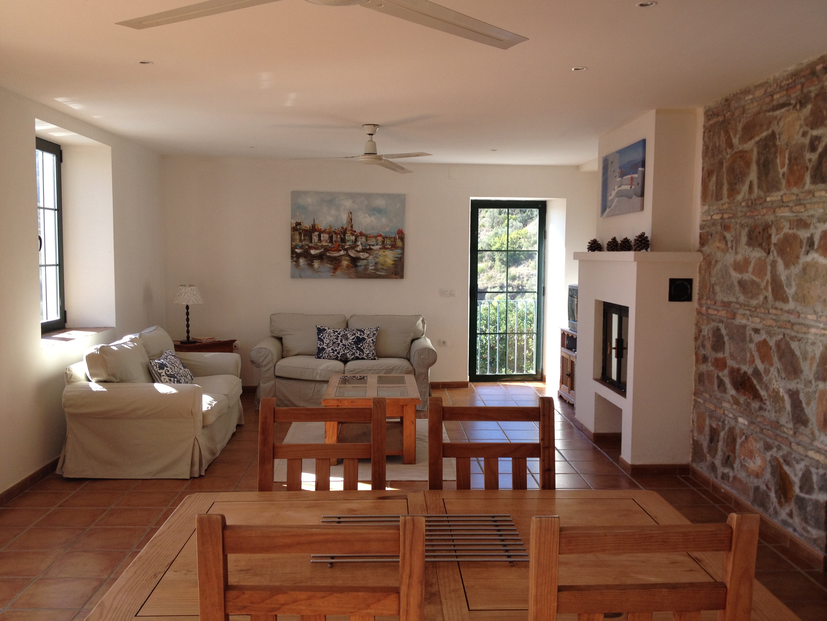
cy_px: 310
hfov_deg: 52.6
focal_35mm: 35
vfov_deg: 40.7
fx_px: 836
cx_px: 414
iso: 50
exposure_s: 1/166
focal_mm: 4.28
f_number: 2.4
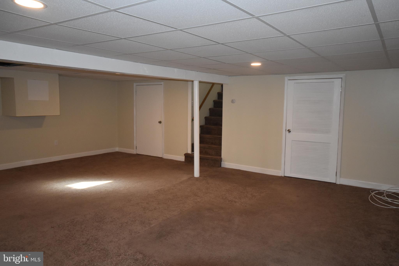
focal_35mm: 27
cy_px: 133
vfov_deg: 47.9
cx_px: 200
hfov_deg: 67.4
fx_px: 299
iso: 1600
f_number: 5.3
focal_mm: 18
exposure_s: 1/80
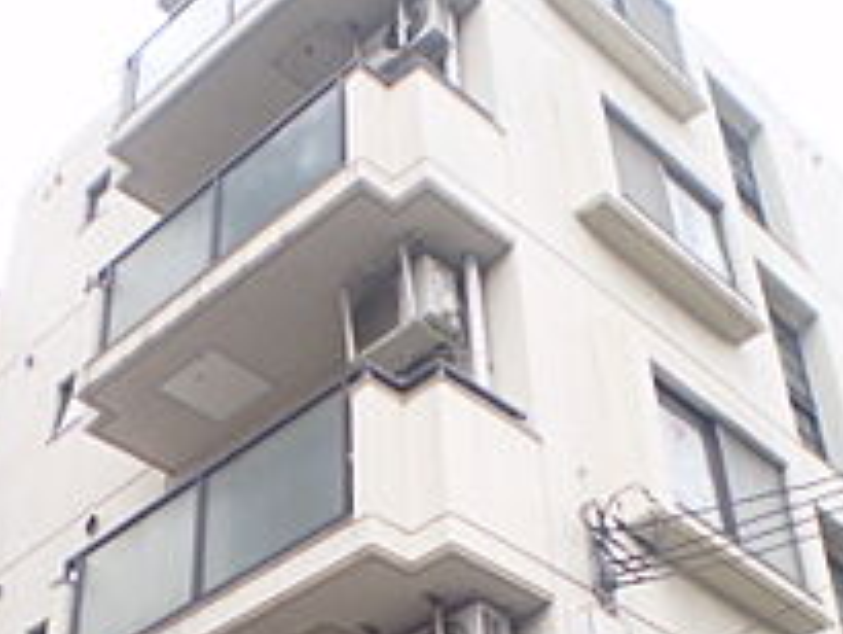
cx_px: 354
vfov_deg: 16.6
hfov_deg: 22.0
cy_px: 447
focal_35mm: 89
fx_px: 2169
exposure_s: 1/100
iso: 64
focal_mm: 6.3
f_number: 3.1
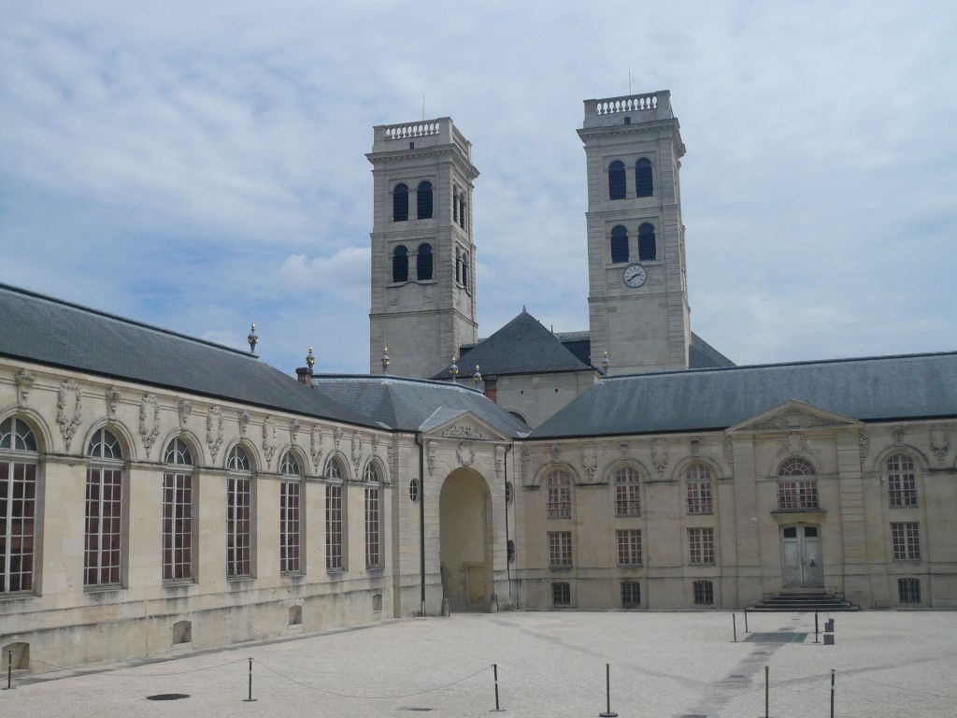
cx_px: 478
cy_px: 359
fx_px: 1078
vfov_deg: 36.8
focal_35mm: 39
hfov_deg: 47.9
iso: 100
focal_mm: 6.4
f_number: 9
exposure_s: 1/320
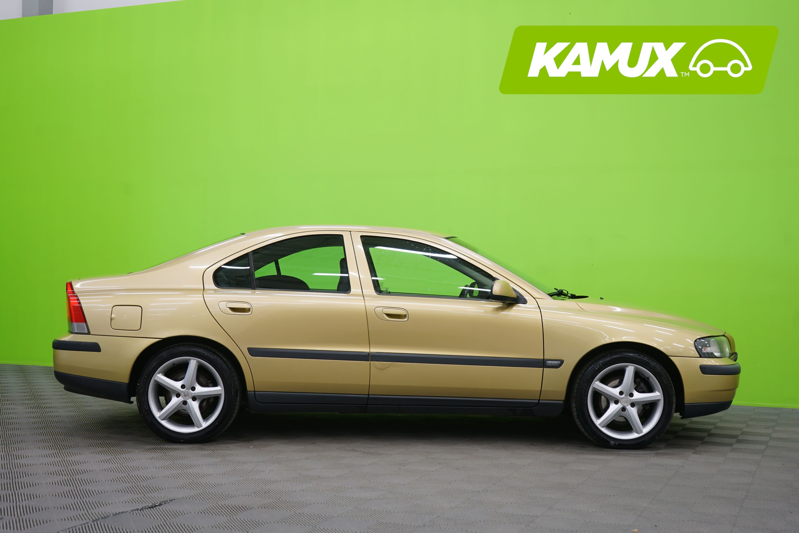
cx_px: 400
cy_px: 266
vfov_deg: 30.5
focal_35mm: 44
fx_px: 976
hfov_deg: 44.5
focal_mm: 44
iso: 400
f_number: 5
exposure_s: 1/8
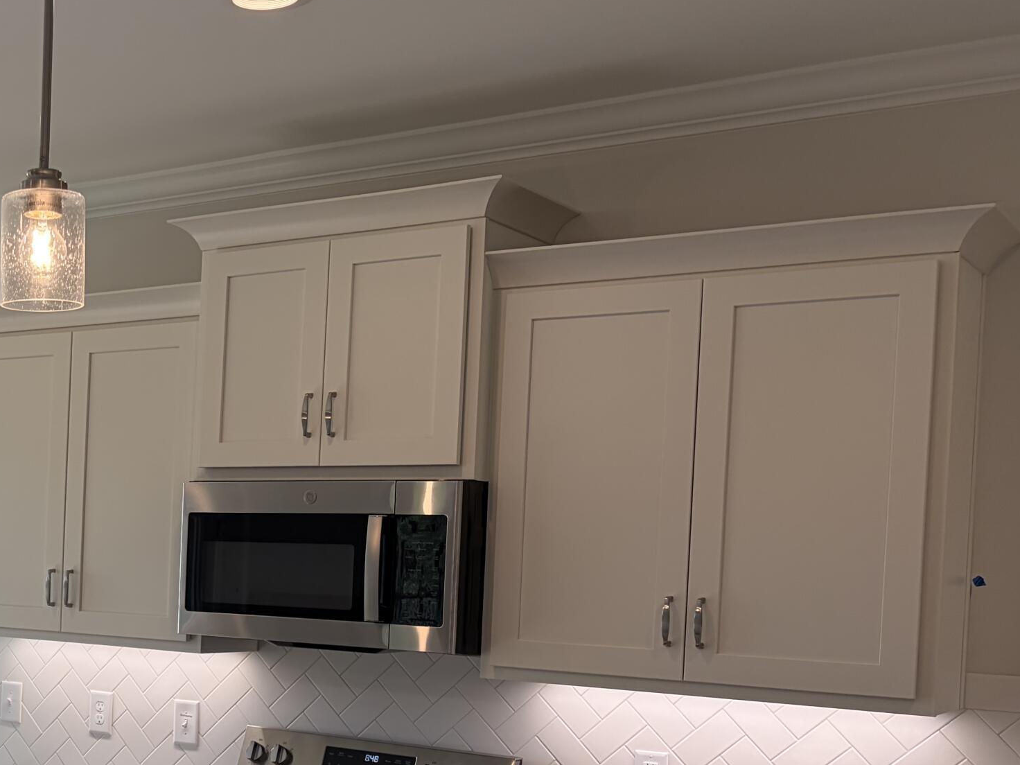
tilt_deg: -1.8
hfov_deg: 33.1
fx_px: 1562
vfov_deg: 27.1
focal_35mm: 53
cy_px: 592
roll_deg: -1.6
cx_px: -1
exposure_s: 1/227
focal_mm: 5.96
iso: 50
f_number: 1.6
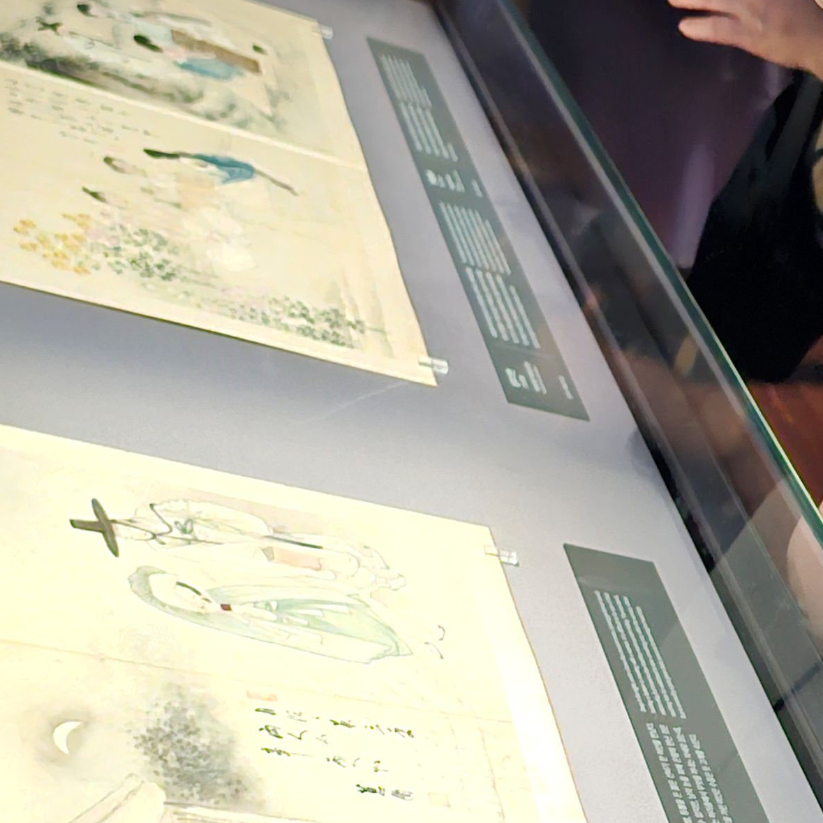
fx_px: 1856
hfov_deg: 24.0
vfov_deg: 24.8
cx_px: 805
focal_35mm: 69
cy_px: 591
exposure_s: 1/15
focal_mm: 6.3
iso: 1600
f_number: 1.7
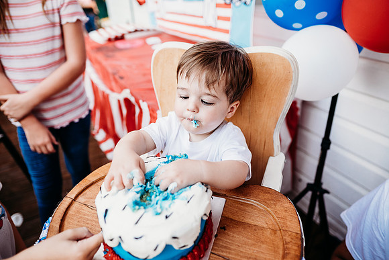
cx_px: 194
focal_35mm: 24
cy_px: 130
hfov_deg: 73.7
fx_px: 259
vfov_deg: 53.2
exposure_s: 1/200
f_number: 2.5
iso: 400
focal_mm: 24
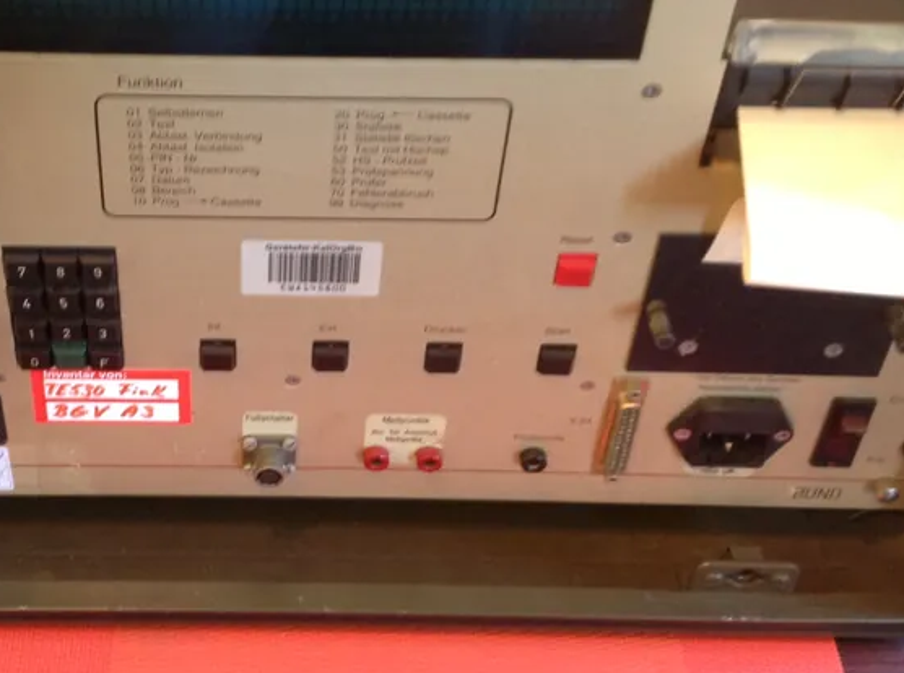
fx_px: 1641
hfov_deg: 30.5
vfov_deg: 23.2
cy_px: 301
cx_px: 270
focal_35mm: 63
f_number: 2.4
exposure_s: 1/15
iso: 160
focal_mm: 4.28
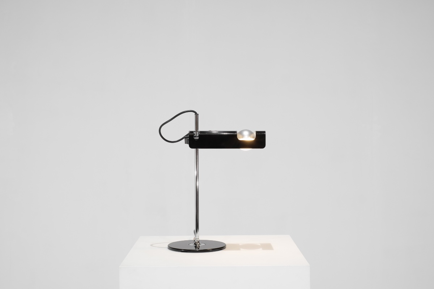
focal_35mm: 53
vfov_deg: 25.5
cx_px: 217
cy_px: 144
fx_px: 639
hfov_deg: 37.5
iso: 400
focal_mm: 35
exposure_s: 1/20
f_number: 8
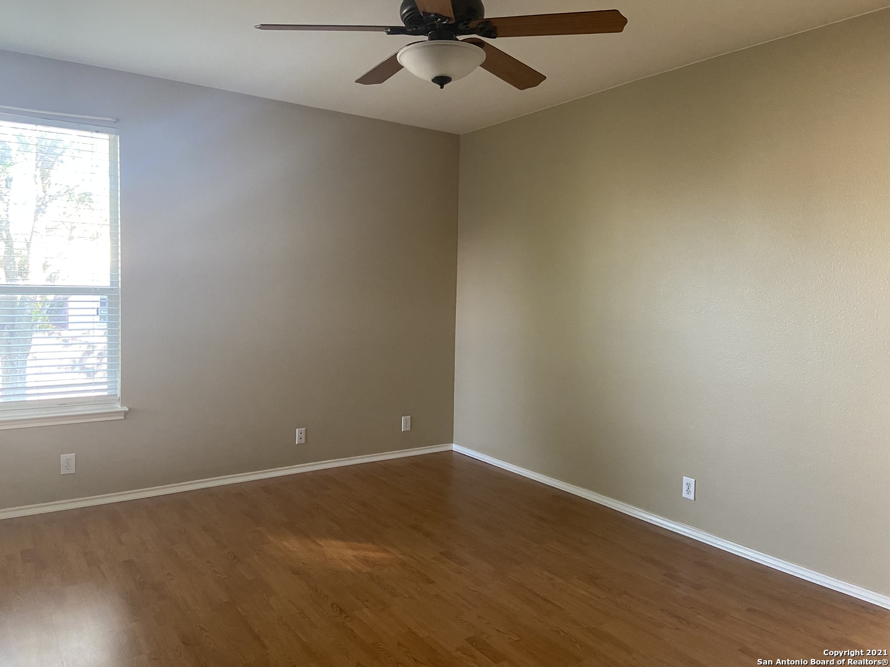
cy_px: 334
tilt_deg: -2.7
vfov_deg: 53.1
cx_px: 445
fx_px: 668
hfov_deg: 67.3
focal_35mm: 26
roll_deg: -1.6
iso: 400
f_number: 1.8
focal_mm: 4.25
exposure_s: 1/60
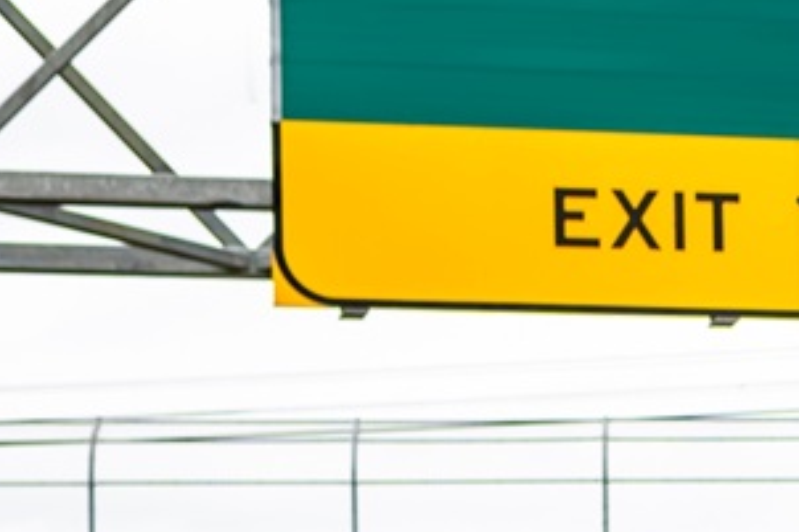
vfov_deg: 5.7
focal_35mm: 232
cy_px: 1153
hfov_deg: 8.5
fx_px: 5146
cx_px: 1460
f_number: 2.8
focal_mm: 35
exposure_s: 1/320
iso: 100
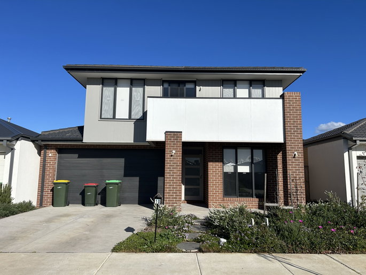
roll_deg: +0.1
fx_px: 275
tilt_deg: +6.2
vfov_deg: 53.1
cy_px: 138
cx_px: 183
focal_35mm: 26
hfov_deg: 67.3
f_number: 1.5
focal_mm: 5.7
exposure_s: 1/7463
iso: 50
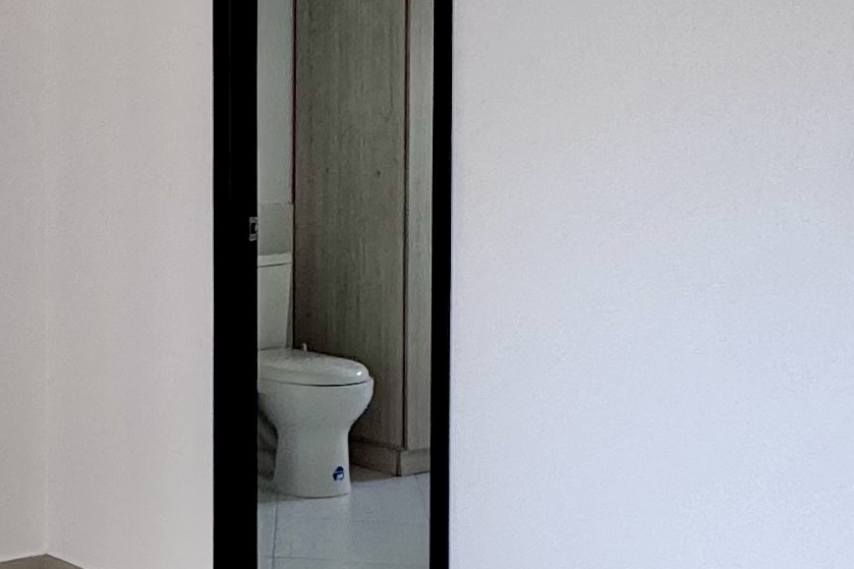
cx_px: -66
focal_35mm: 70
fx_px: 1660
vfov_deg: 19.4
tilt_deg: -2.3
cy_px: 168
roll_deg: +1.6
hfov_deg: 26.7
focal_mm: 2.22
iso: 64
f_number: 2.2
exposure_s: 1/99
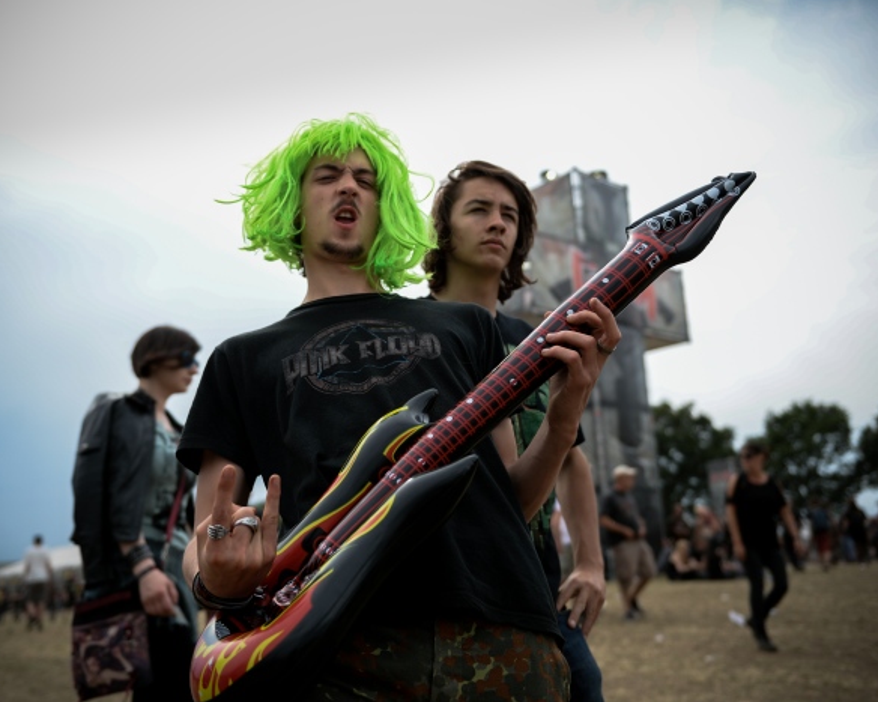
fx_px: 961
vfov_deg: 40.1
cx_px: 425
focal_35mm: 37
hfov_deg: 49.1
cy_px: 343
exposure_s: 1/1250
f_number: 2.8
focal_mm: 32
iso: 125
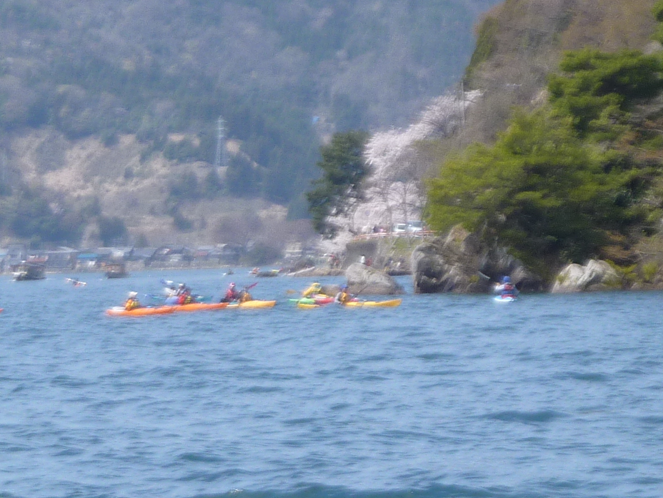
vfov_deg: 5.9
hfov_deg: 7.9
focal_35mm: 252
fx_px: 4827
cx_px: 298
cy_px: 250
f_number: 4.3
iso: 80
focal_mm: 14.7
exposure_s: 1/400
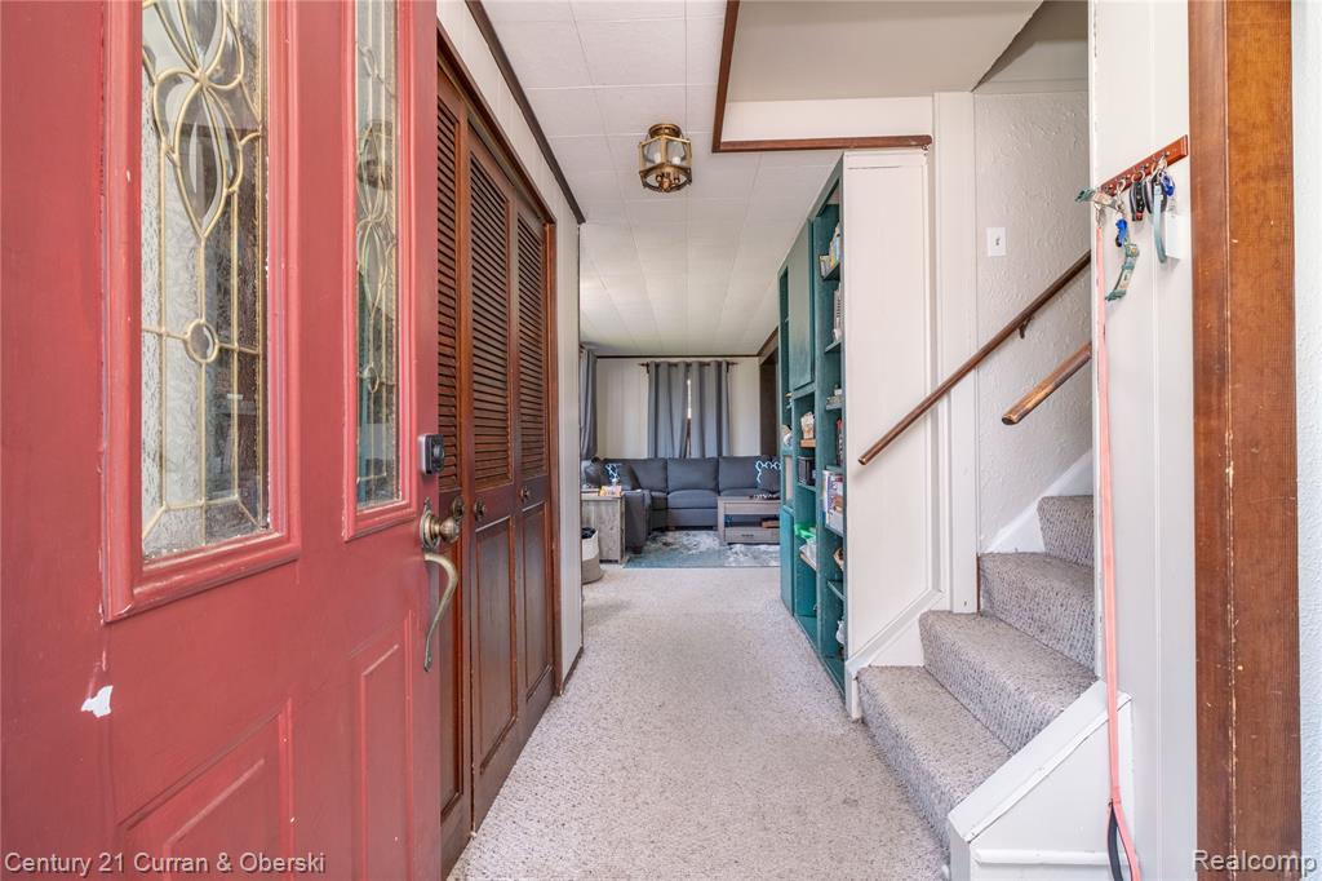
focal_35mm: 16
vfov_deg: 73.7
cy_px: 440
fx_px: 587
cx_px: 661
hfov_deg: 96.8
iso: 640
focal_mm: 10.8
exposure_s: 1/250
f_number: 6.4
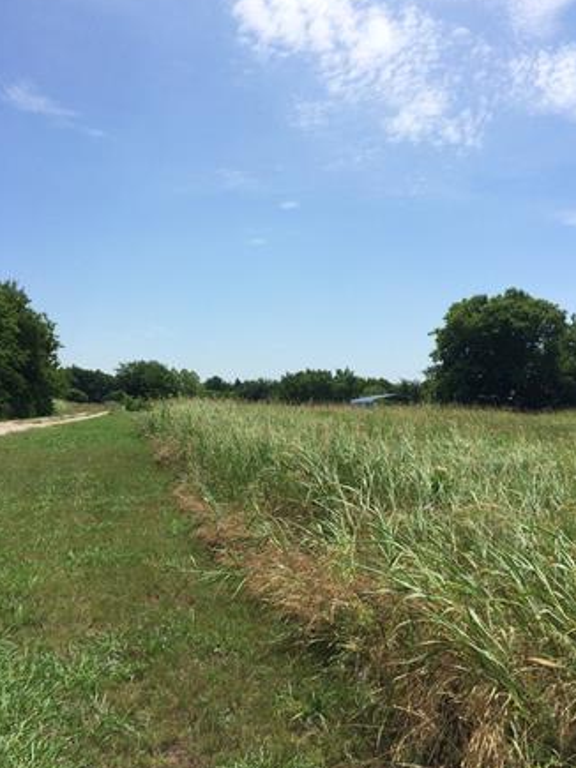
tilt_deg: +4.1
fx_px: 710
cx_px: 279
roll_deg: +1.4
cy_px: 369
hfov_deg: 44.1
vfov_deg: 56.8
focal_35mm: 32
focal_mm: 4.15
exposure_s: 1/2415
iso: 32
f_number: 2.2
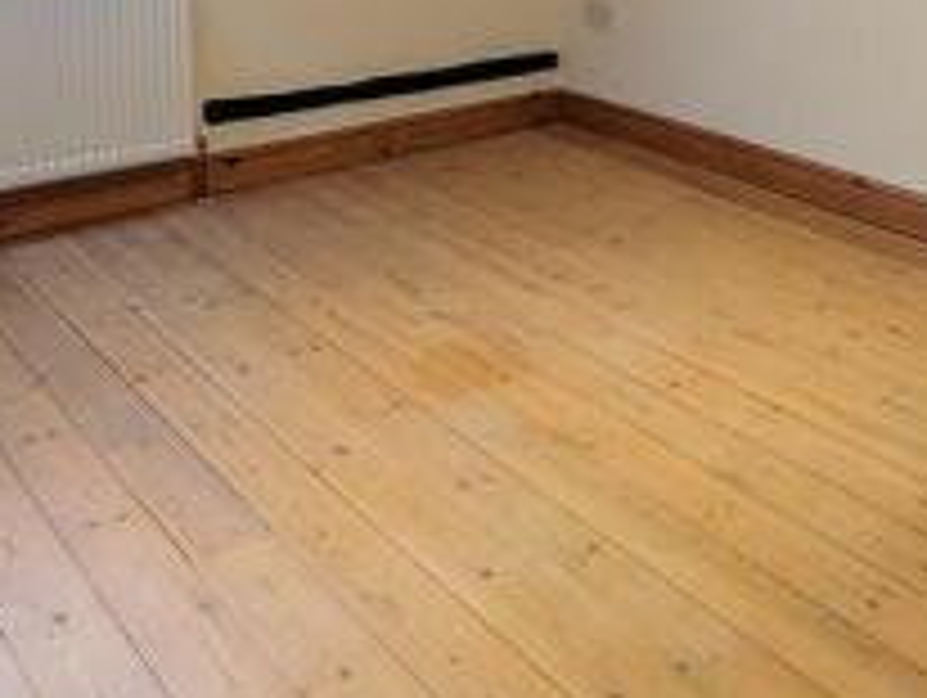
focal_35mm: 45
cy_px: -142
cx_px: 567
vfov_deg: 28.1
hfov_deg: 41.8
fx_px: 1206
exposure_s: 1/100
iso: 639
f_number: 2.2
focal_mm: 2.35
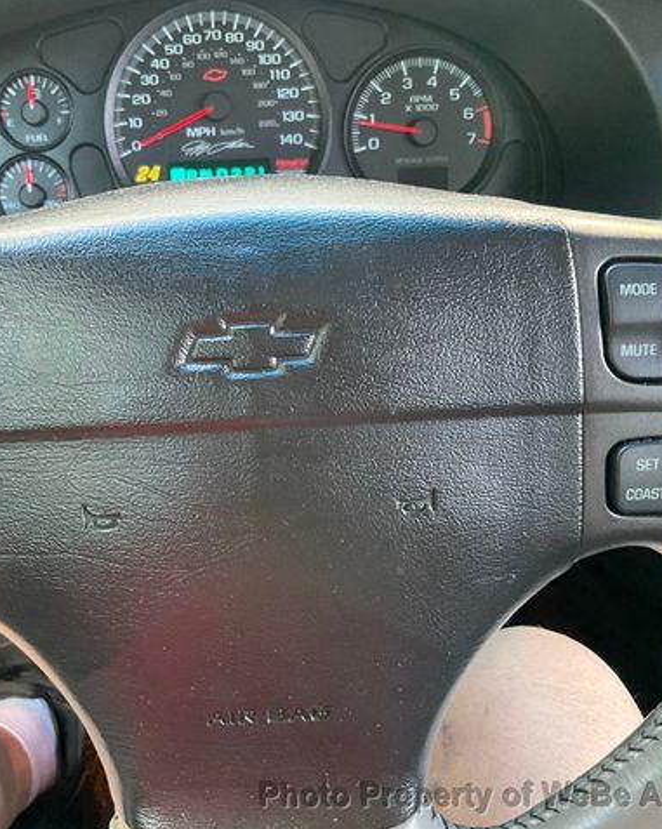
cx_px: 233
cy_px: 415
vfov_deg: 48.0
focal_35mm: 38
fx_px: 932
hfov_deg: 38.8
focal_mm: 3
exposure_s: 1/60
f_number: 1.8
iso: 200
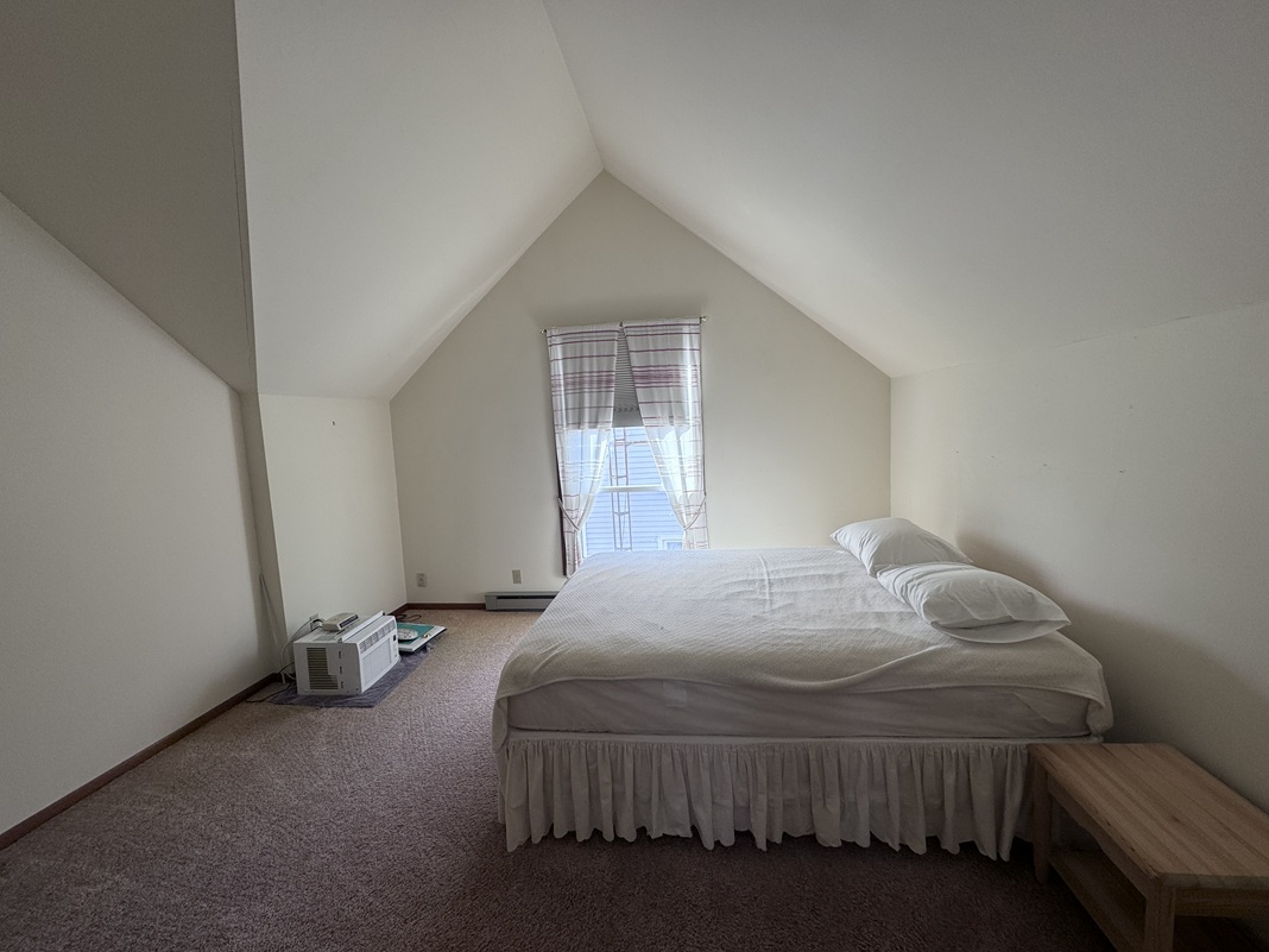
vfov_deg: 85.7
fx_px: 513
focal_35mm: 14
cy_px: 476
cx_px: 634
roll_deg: +2.4
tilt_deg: -7.2
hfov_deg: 102.1
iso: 40
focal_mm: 2.22
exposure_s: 1/115
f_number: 2.2
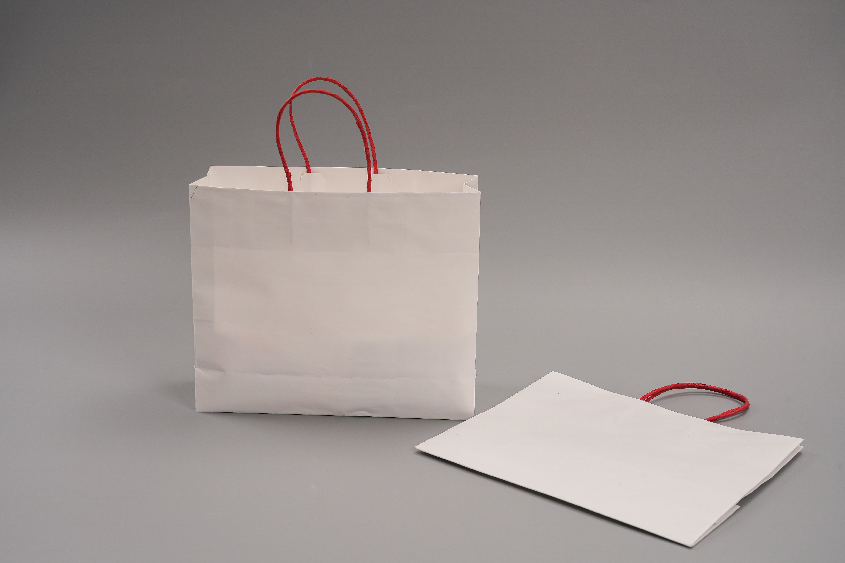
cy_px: 282
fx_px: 1103
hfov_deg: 41.9
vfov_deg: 28.6
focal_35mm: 47
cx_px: 422
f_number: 10
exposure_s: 1/125
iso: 100
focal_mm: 47
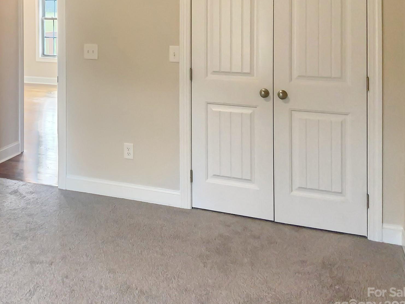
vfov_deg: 35.7
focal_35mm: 40
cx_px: 136
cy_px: 109
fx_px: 468
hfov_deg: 46.1
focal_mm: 3
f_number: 1.8
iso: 64
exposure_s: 1/60
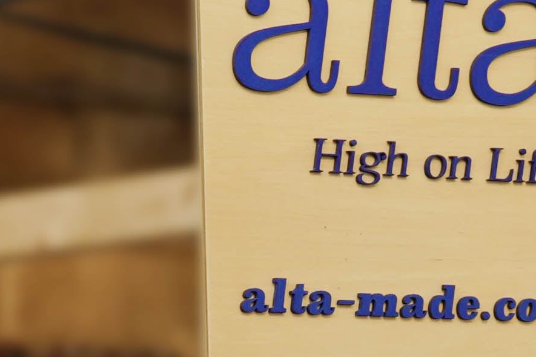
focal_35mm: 407
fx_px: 6059
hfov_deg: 5.0
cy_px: 978
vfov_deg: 3.3
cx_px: 682
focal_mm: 60
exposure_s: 1/100
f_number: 5.6
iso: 100
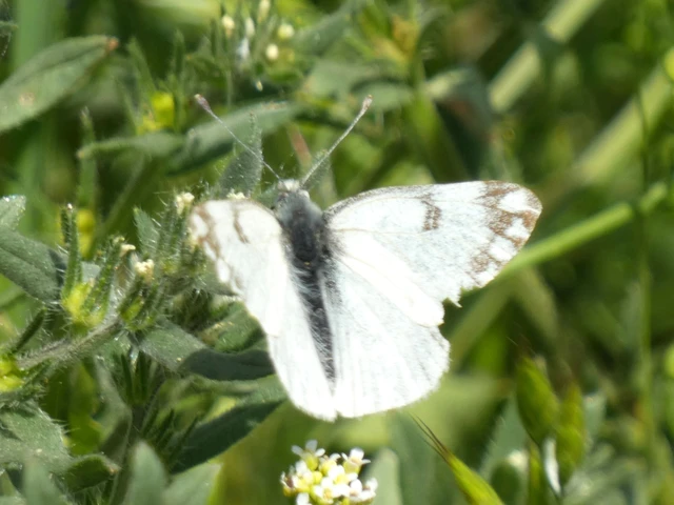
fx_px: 13260
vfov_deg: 2.2
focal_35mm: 681
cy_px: 252
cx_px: 337
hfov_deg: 2.9
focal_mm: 121.9
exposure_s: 1/125
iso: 80
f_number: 5.6
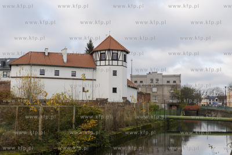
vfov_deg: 28.1
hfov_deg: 41.1
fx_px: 309
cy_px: 78
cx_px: 116
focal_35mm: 48
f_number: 4
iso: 400
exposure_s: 1/1600
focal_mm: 48
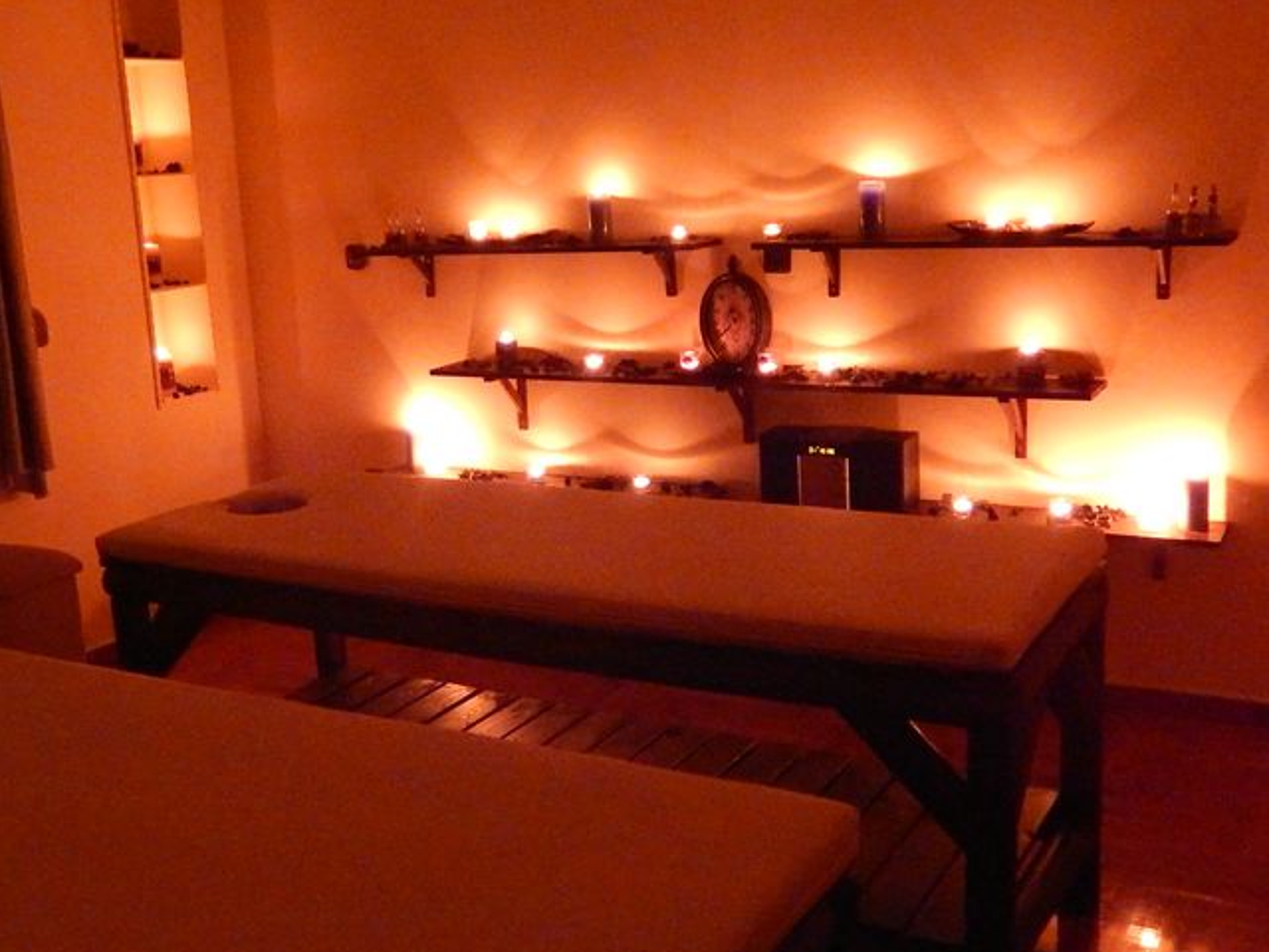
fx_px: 1503
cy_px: 460
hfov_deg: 45.7
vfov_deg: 35.1
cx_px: 585
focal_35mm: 41
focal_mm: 6.1
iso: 3200
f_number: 3.3
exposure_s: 1/8
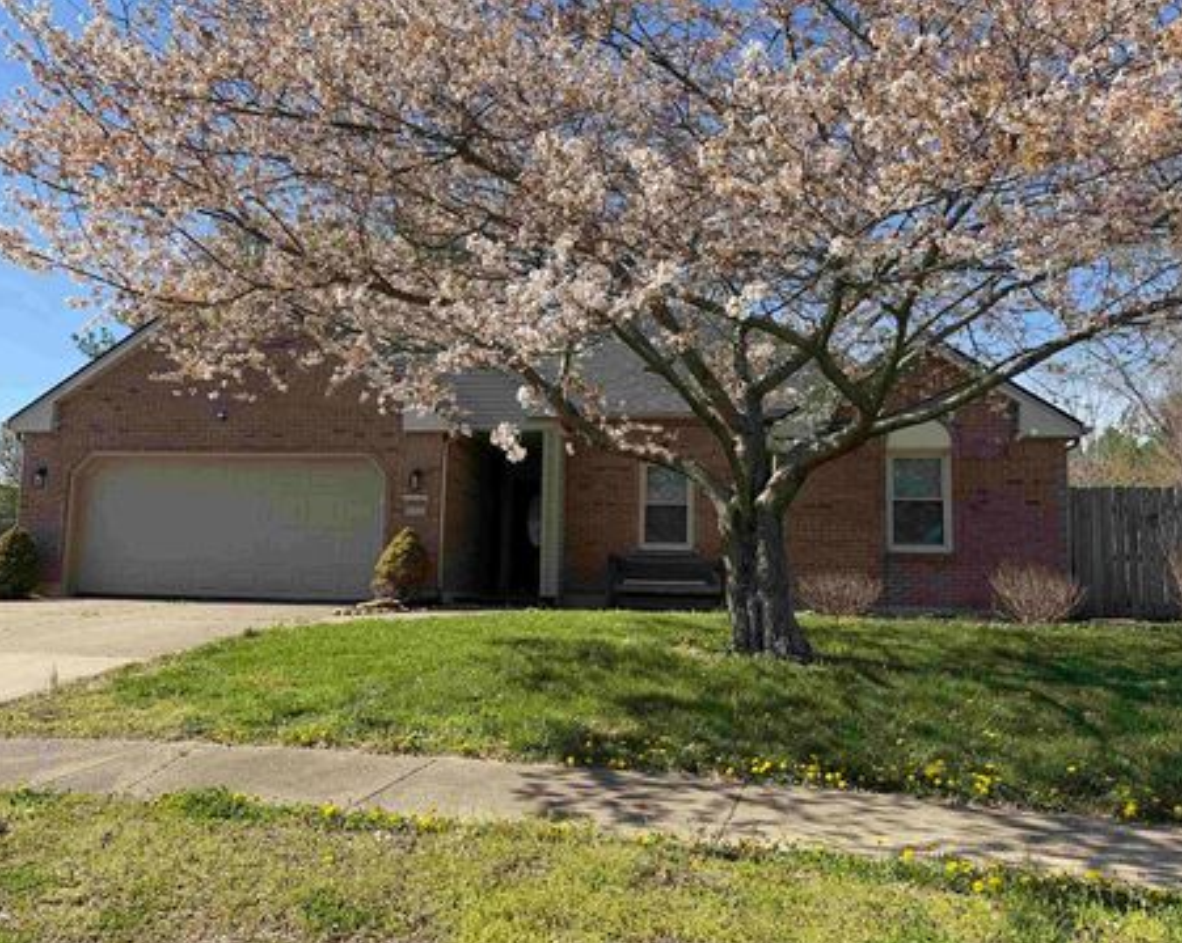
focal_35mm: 26
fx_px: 909
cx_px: 548
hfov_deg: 66.0
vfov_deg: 54.9
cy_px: 489
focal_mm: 6.76
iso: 80
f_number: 1.78
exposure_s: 1/2445
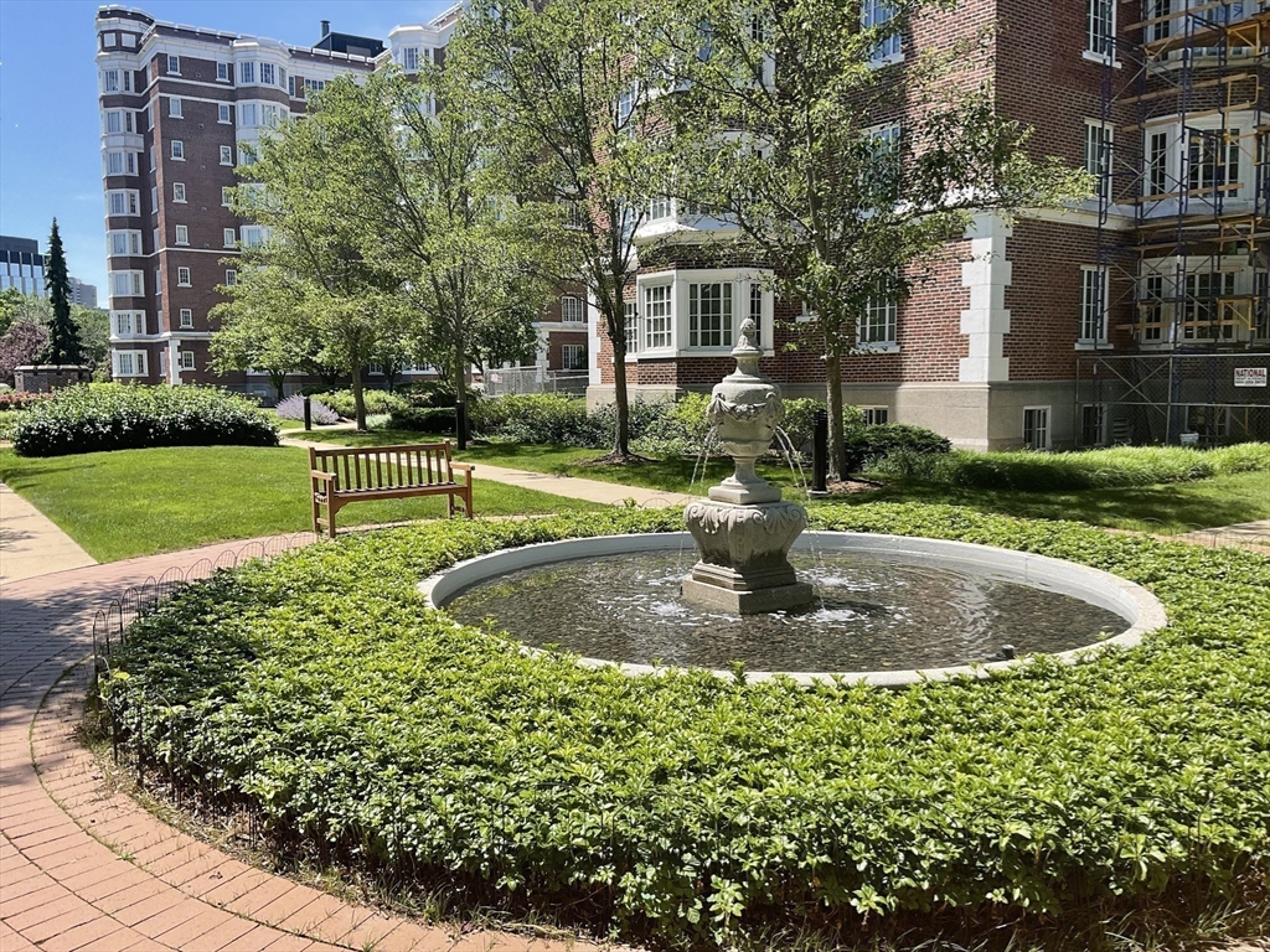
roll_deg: +0.3
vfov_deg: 48.2
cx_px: 635
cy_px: 476
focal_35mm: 29
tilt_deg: -5.6
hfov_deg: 61.7
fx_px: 1064
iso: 16
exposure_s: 1/997
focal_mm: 3
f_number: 1.8
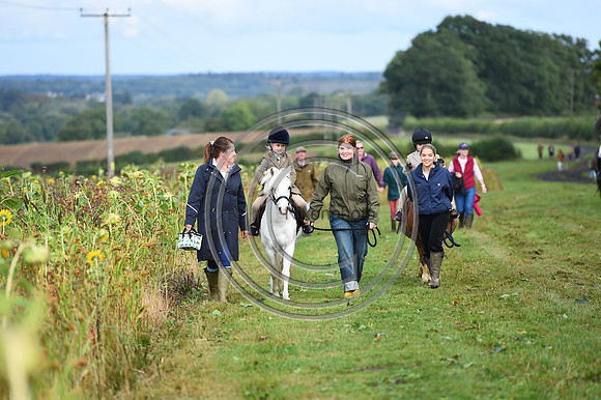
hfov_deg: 10.3
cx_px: 300
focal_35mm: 200
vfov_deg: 6.9
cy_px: 200
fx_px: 3337
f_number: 4
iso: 250
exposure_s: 1/640
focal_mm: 200
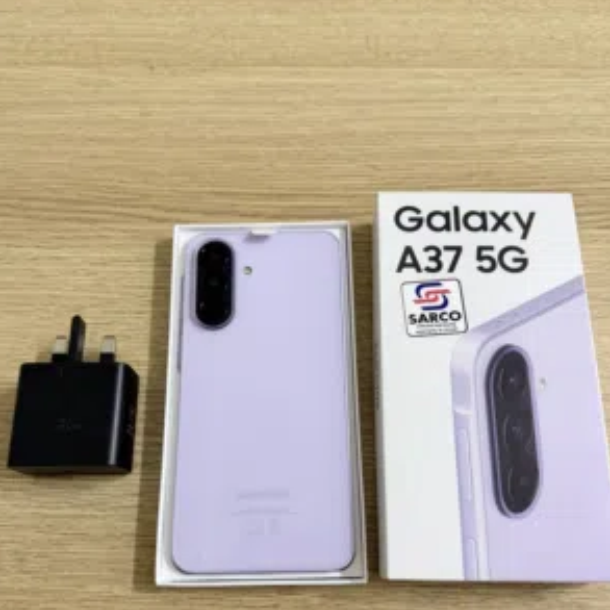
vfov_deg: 55.1
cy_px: 377
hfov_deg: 55.6
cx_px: 302
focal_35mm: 29
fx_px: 578
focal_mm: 6.76
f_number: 1.78
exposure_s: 1/60
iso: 400
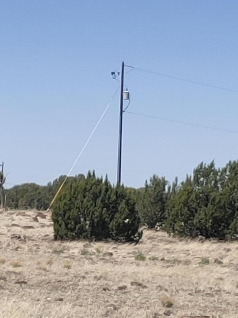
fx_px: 1861
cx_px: 85
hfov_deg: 7.3
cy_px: 217
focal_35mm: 203
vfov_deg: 9.7
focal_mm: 4.23
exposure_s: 1/4167
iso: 50
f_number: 1.5
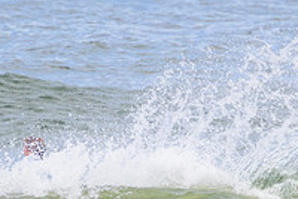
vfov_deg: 0.6
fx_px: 19191
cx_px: 277
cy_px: 268
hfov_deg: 0.9
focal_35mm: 2315
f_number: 11
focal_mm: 800
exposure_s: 1/2000
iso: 1400
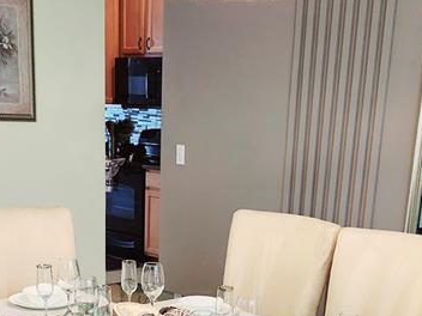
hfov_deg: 28.9
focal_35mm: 67
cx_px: 180
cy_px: 381
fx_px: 817
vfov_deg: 20.5
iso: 200
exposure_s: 1/120
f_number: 1.8
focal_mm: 5.4
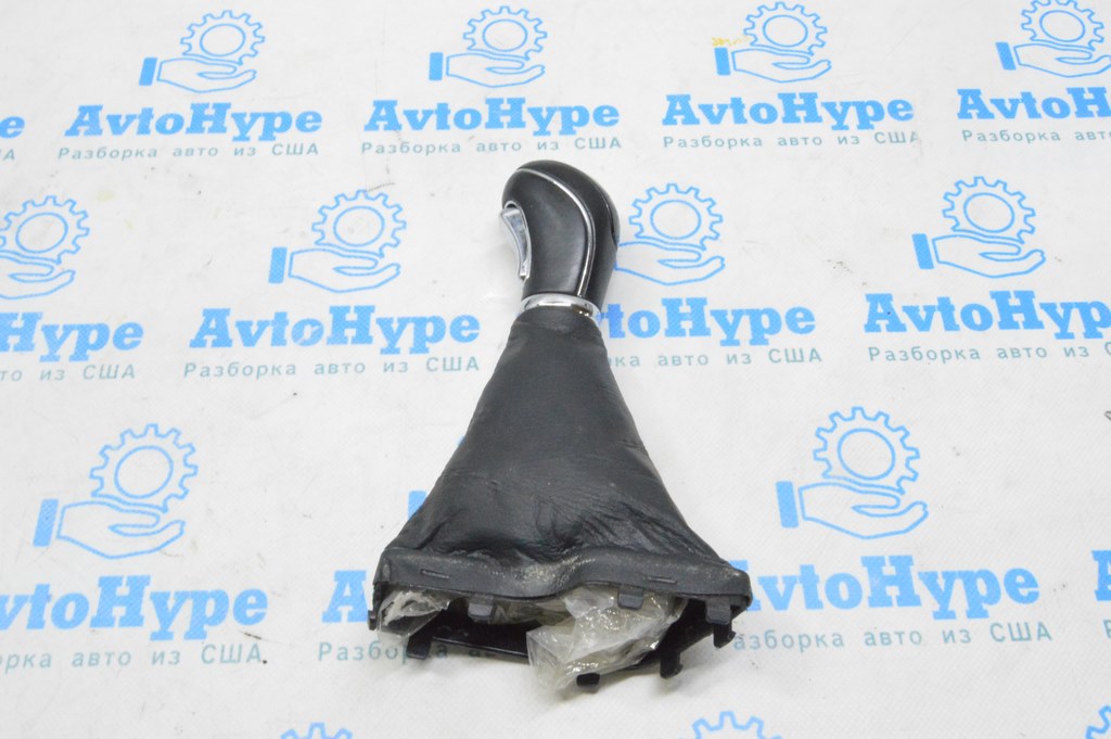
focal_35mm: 34
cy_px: 370
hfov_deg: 55.1
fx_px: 1064
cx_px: 556
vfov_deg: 38.3
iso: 6400
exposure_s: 1/15
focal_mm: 23
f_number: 20
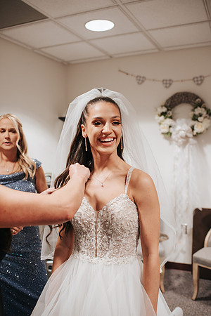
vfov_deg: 54.4
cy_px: 158
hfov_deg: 37.9
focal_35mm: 35
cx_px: 106
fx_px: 308
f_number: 2.8
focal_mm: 35
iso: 800
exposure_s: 1/125
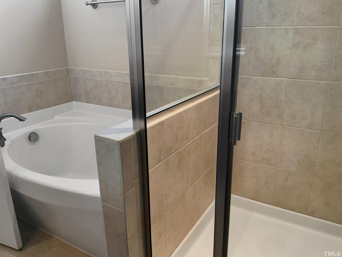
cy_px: 128
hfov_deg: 61.7
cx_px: 171
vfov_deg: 48.2
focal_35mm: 29
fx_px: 287
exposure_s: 1/60
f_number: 1.8
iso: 50
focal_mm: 3
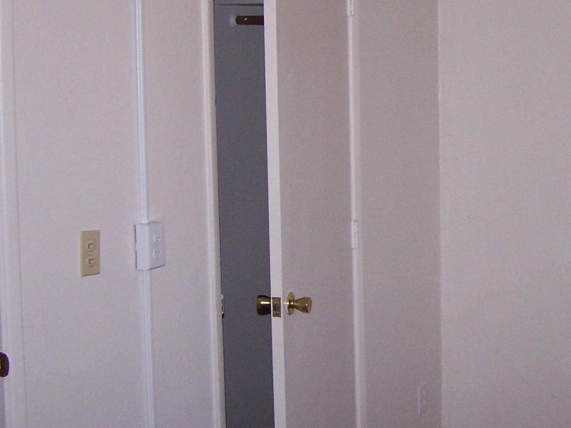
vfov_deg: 19.8
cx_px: 499
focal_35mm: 74
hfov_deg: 25.6
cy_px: 127
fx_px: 1221
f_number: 2.8
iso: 140
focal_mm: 6.3
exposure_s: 1/60
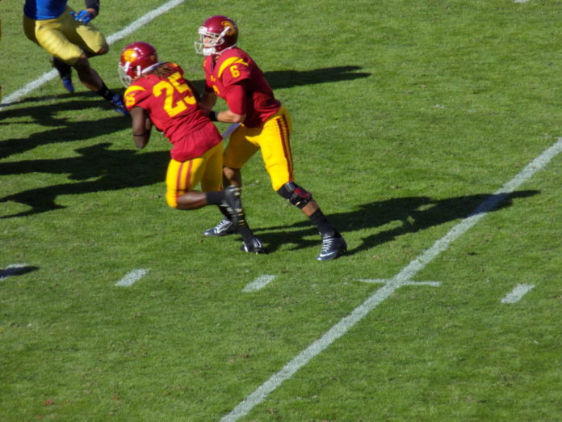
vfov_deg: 2.5
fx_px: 9498
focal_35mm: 585
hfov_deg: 3.4
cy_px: 211
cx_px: 281
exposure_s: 1/320
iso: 80
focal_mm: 104
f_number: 5.9
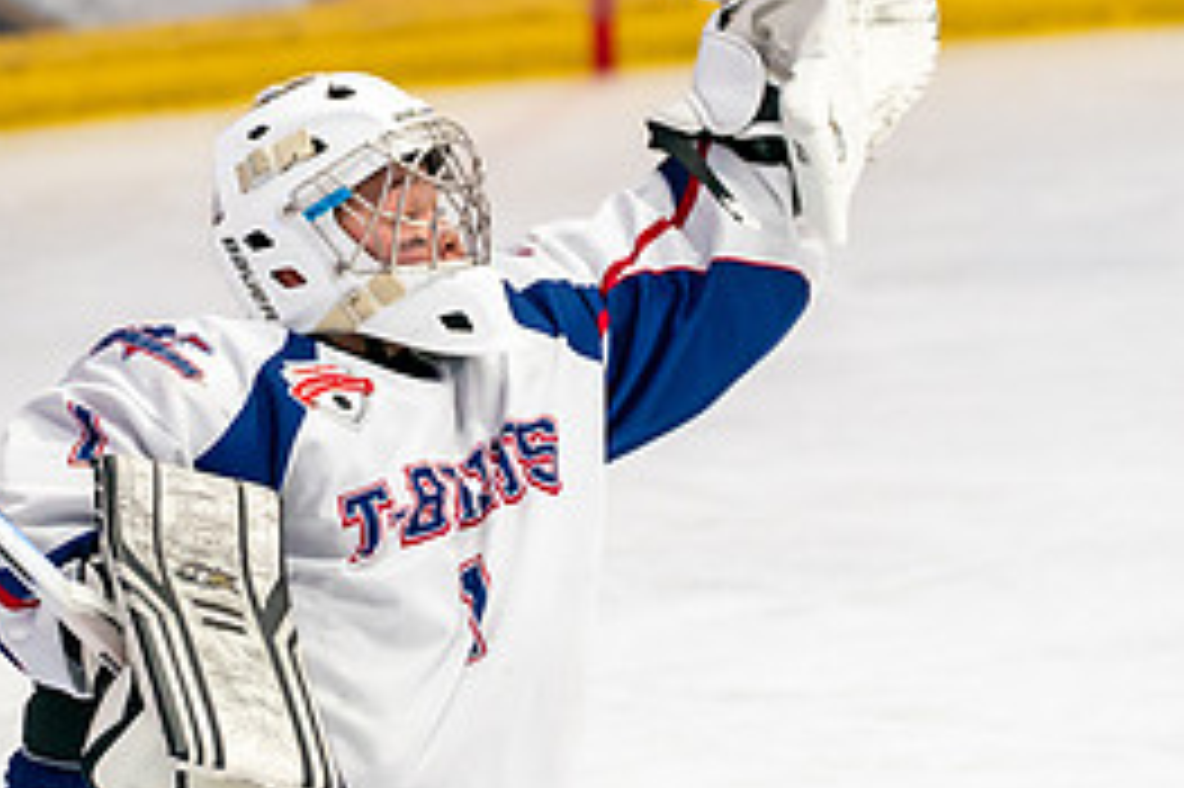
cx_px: 356
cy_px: 227
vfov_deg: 3.1
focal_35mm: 436
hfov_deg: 4.7
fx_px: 14330
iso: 2500
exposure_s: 1/800
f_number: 3.2
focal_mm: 143
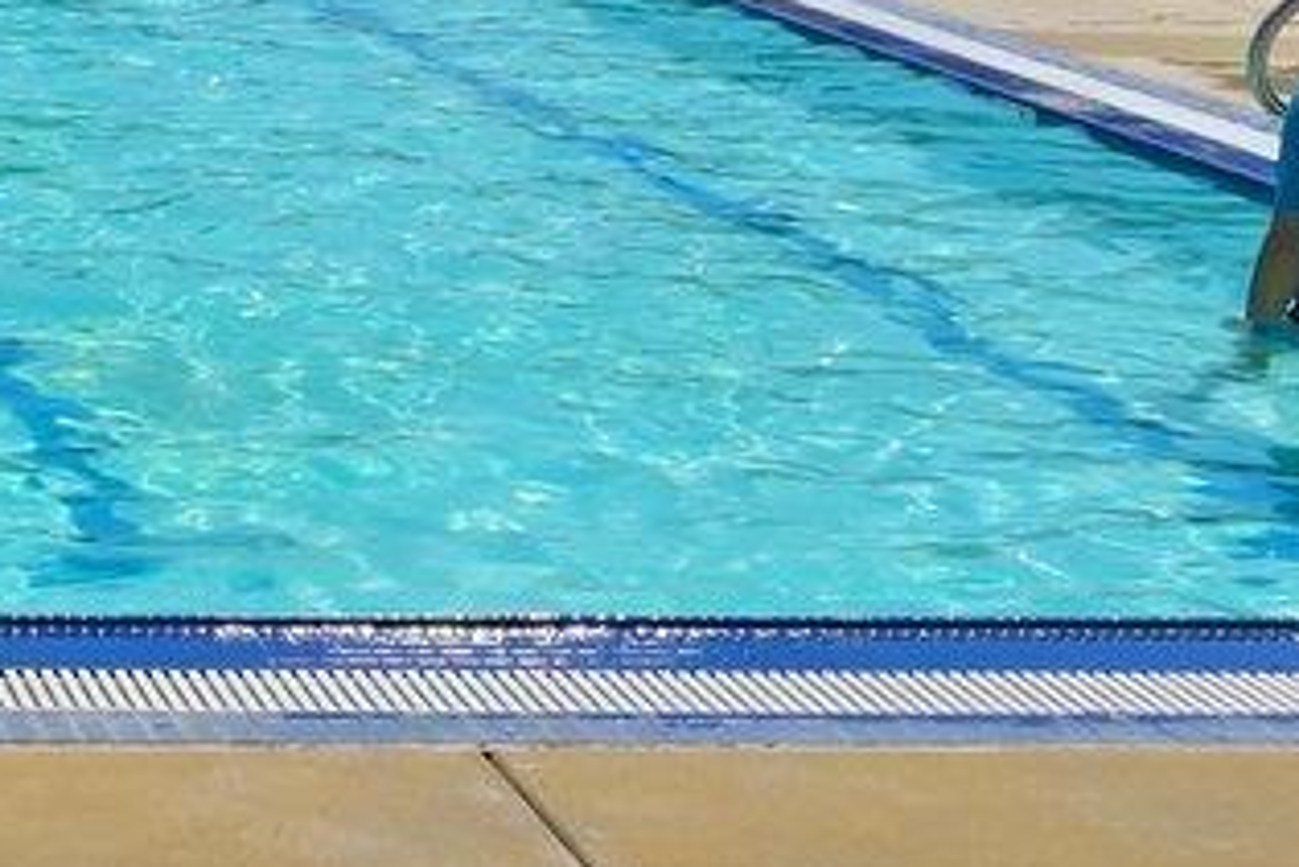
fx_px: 3971
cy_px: -493
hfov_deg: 17.2
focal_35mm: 110
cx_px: -510
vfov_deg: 11.8
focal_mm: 19.5
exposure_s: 1/4000
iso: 400
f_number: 11
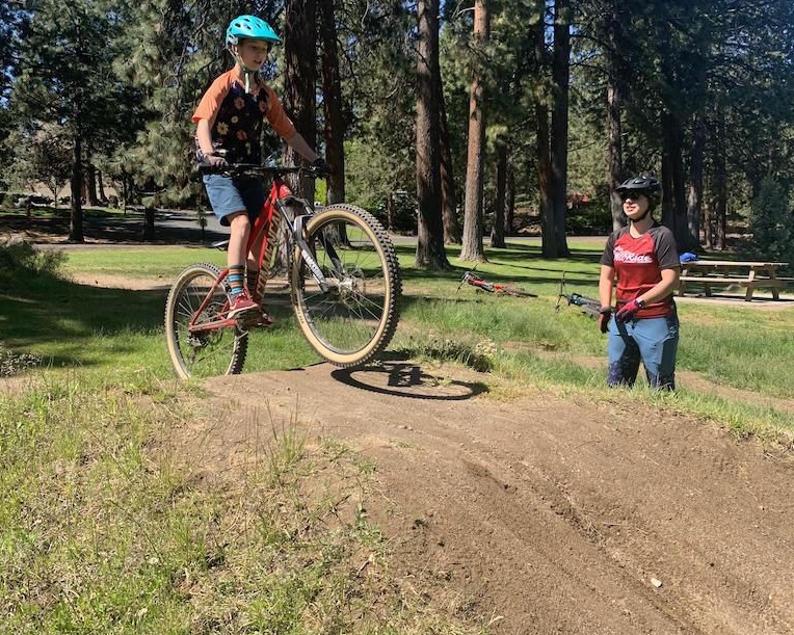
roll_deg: -3.4
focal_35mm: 34
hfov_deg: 52.9
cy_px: 296
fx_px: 799
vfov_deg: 43.3
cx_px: 397
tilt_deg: -1.2
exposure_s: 1/903
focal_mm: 4.25
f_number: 1.8
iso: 25
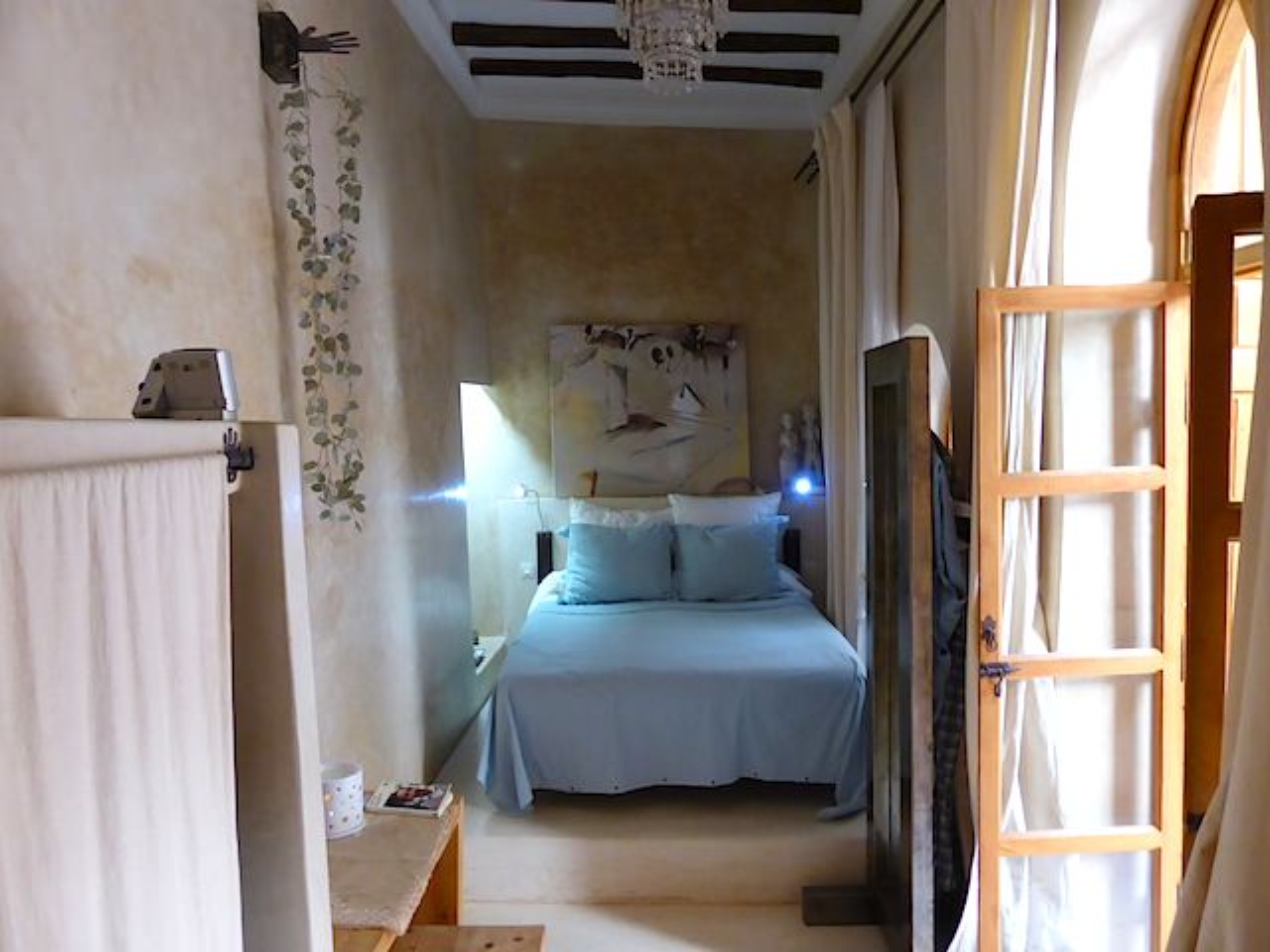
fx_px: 917
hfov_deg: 69.4
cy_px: 476
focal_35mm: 25
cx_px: 635
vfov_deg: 54.9
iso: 400
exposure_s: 1/15
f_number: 3.3
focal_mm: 4.3
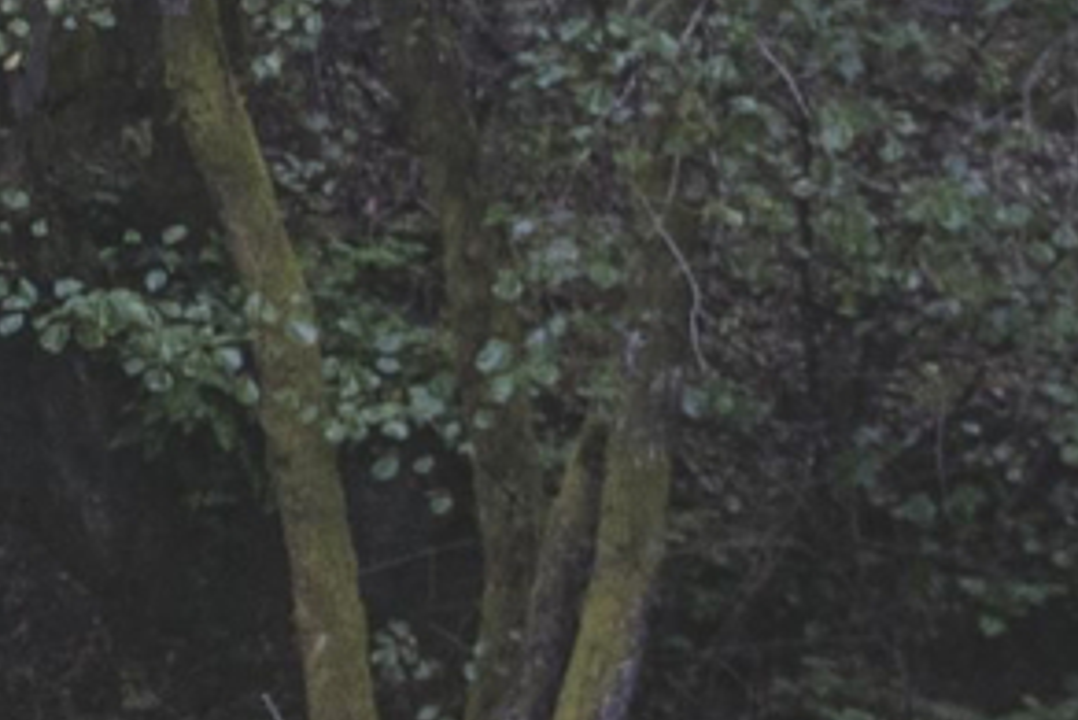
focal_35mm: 235
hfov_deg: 7.5
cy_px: -52
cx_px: -2288
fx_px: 7040
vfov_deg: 5.8
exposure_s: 1/160
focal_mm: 27
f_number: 3.5
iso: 500
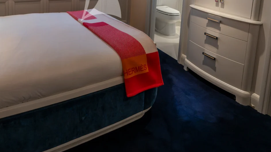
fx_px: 216
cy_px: -11
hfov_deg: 63.1
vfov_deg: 34.2
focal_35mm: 30
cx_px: 96
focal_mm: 14
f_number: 2.8
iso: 2000
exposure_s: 1/200
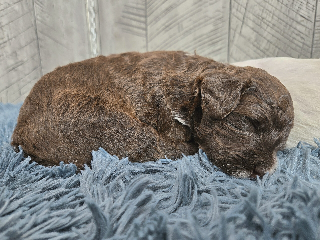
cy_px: 120
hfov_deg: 73.9
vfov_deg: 58.9
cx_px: 160
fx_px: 213
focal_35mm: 23
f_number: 1.8
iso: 80
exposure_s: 1/120
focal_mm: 5.4
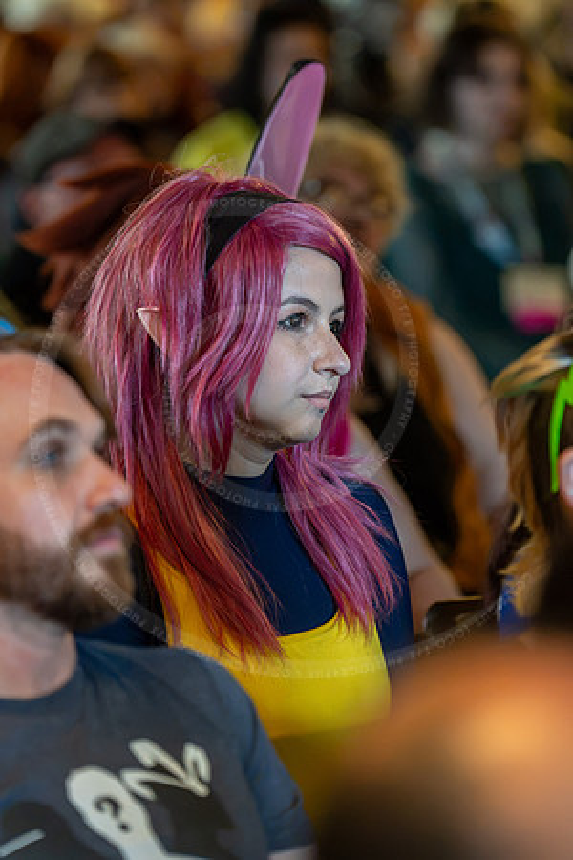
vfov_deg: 9.1
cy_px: 430
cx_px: 286
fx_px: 5371
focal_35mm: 225
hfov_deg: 6.1
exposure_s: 1/250
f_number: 2.8
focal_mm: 150
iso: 4000
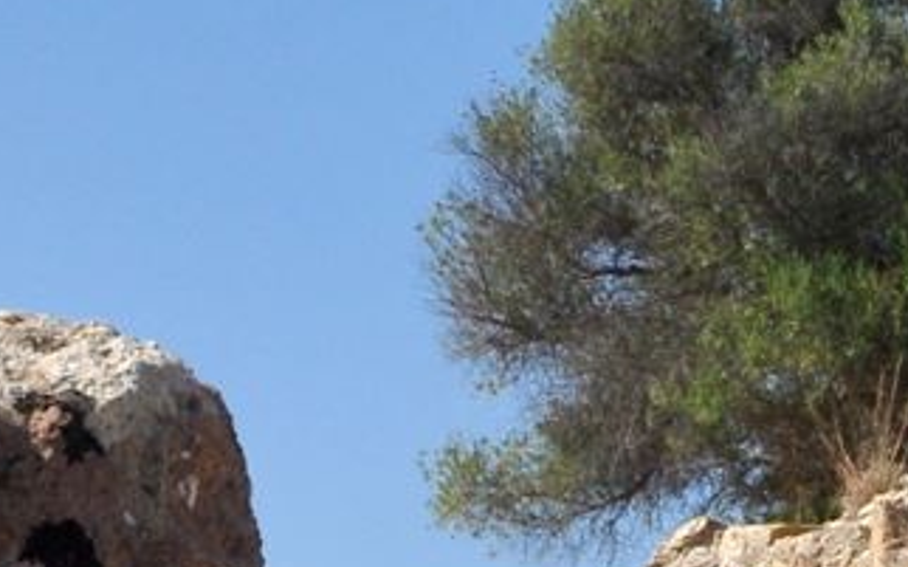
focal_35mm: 237
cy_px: 870
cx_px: 1714
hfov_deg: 8.5
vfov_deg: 5.5
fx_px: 5863
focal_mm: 26
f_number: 13
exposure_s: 1/160
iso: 400
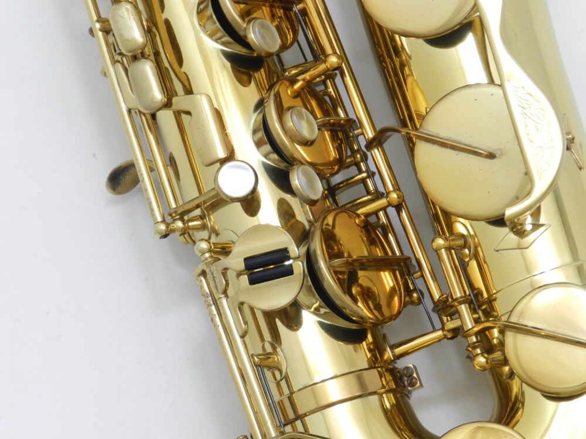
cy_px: 220
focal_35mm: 191
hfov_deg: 10.4
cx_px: 293
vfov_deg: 7.8
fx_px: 3233
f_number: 5.5
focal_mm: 34
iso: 400
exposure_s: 1/25
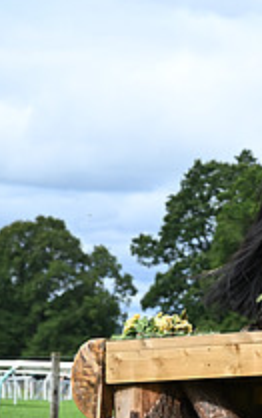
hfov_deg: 5.9
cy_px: 199
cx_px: 528
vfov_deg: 9.6
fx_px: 2485
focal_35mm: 218
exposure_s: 1/1250
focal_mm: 77
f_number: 4.5
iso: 400
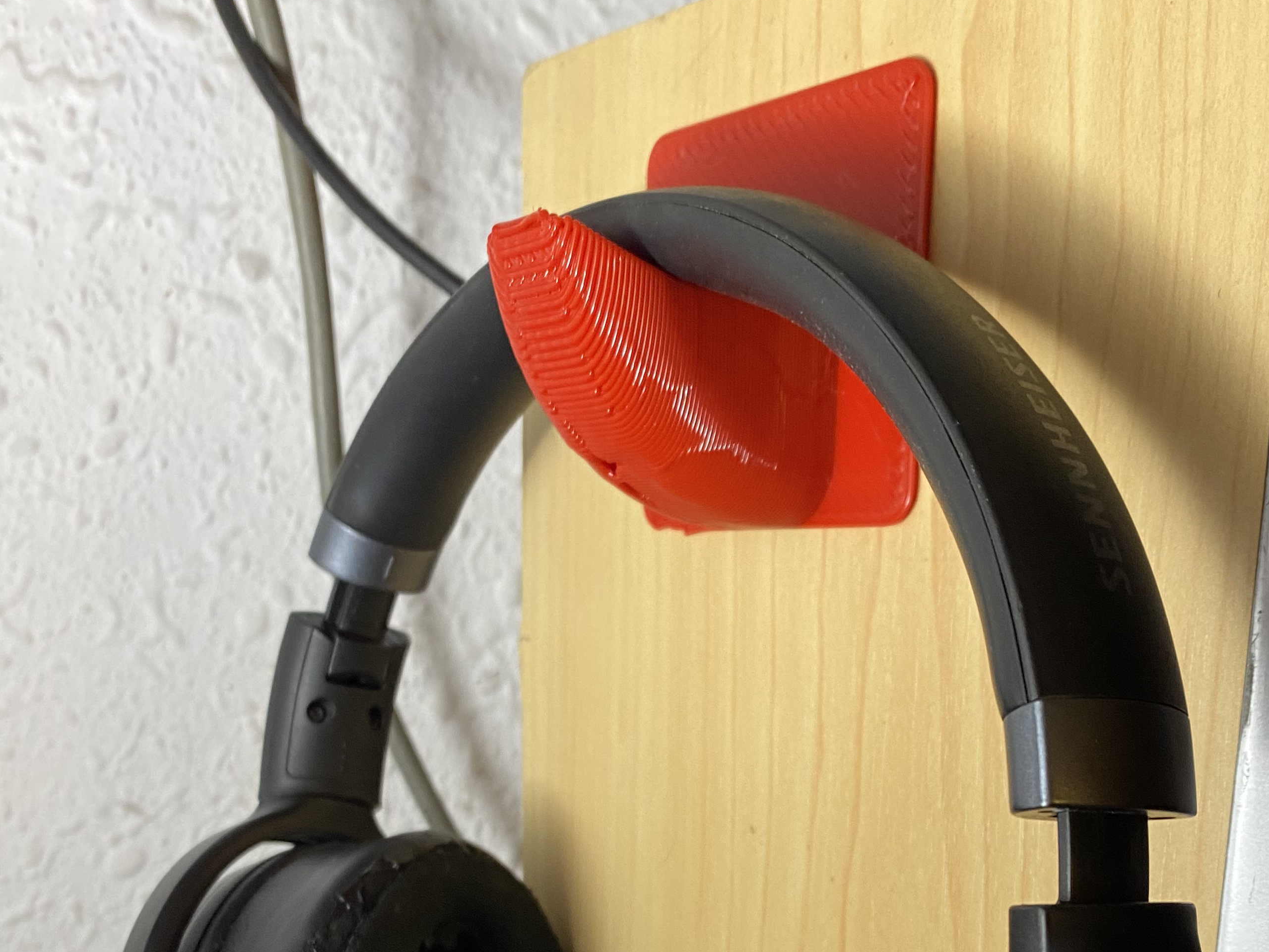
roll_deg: -2.5
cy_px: 922
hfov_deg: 45.7
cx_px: 718
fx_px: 1503
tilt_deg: -12.5
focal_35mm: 41
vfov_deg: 32.7
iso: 125
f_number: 1.8
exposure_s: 1/50
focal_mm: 4.25
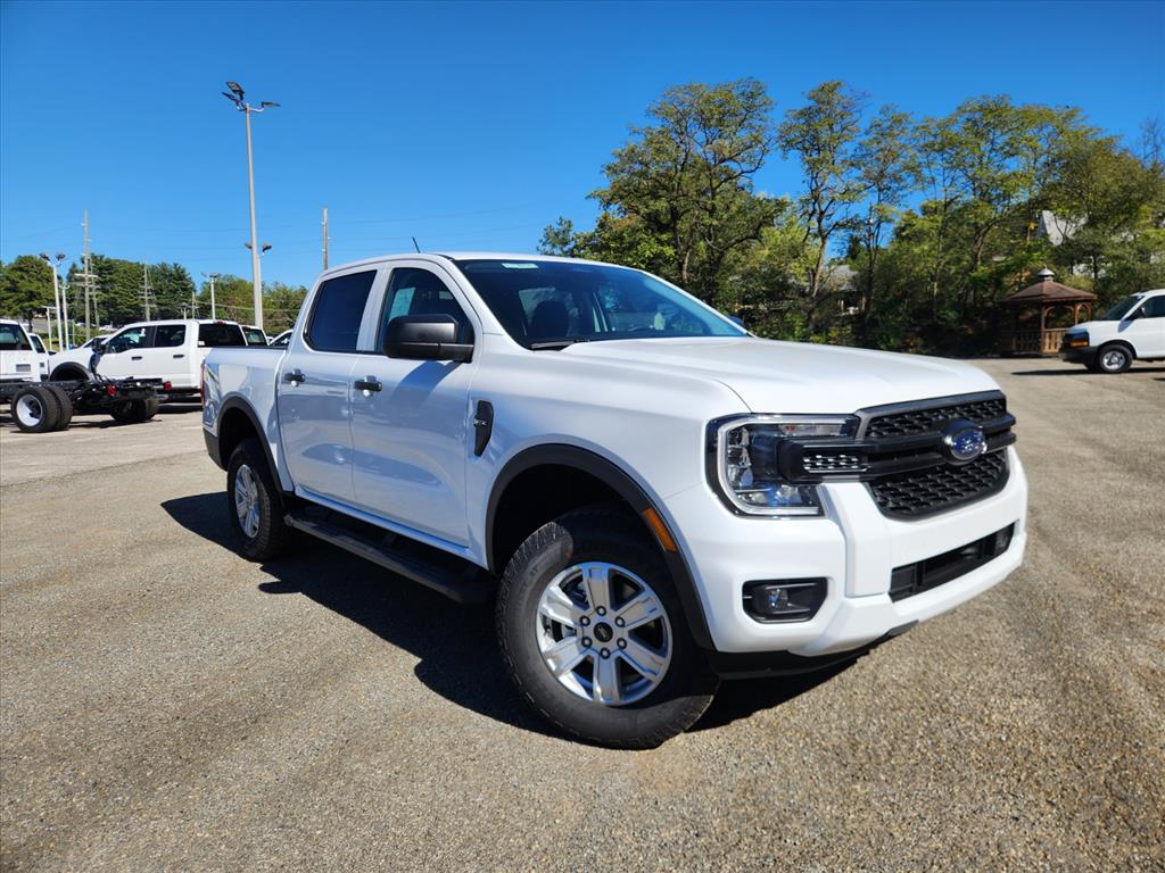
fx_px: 774
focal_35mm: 23
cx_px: 582
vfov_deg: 58.9
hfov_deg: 73.9
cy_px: 436
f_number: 1.8
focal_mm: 5.4
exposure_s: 1/2145
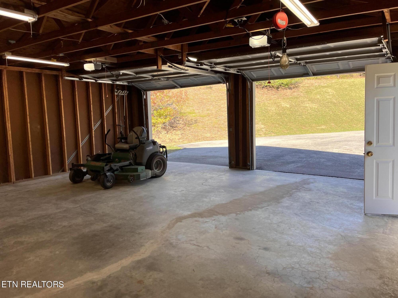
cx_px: 199
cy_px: 149
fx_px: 299
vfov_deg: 53.1
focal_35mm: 26
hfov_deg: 67.3
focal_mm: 5.1
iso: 50
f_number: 1.6
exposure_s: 1/442
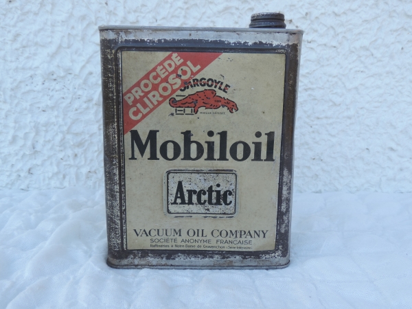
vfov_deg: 42.9
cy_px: 154
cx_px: 206
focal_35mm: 33
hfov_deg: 55.4
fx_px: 393
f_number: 3.2
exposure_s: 1/125
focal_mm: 5.8
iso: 80
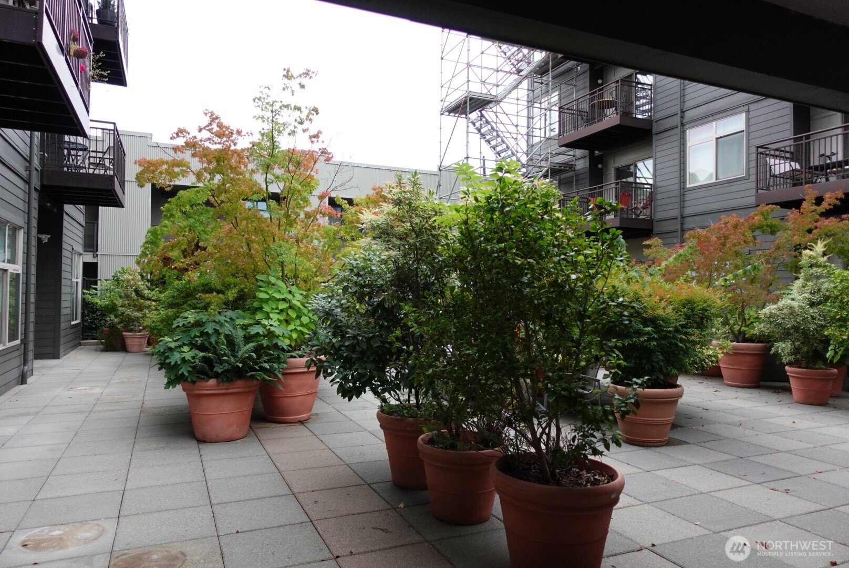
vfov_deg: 53.2
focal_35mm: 24
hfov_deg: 73.7
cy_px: 284
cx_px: 424
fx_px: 566
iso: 800
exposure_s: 1/4000
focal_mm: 9.4
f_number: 1.8
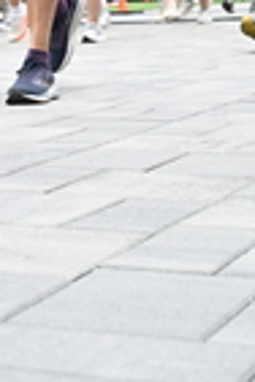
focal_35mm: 123
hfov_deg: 11.1
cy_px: -211
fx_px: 1306
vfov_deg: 15.3
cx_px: 53
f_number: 4
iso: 2000
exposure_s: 1/640
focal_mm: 31.5
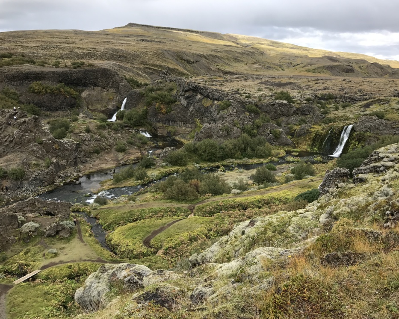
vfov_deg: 48.5
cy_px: 158
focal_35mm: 30
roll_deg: -4.3
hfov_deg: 58.8
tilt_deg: -17.6
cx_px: 202
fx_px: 354
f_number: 1.8
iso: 20
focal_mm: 3.99
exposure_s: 1/720
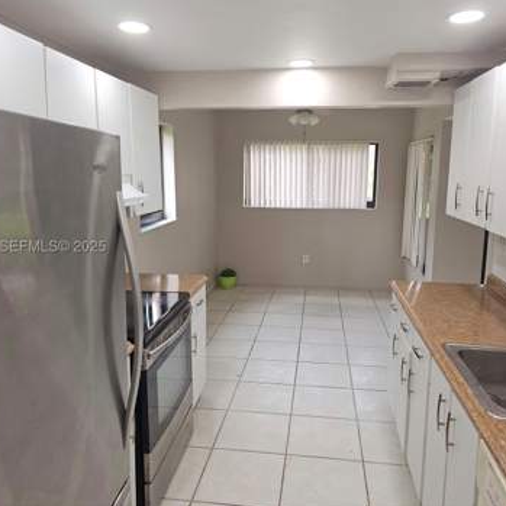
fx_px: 463
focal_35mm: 28
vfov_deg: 57.3
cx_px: 260
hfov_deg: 57.3
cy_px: 249
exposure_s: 1/60.2
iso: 64
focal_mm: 6.3
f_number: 1.7
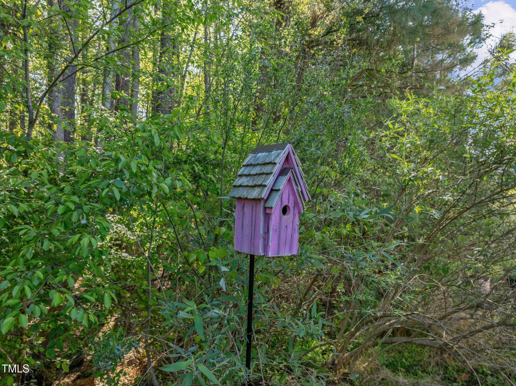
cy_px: 193
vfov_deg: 56.8
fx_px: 358
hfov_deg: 71.6
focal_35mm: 24
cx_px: 258
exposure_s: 1/240
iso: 230
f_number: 2.8
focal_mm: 12.29
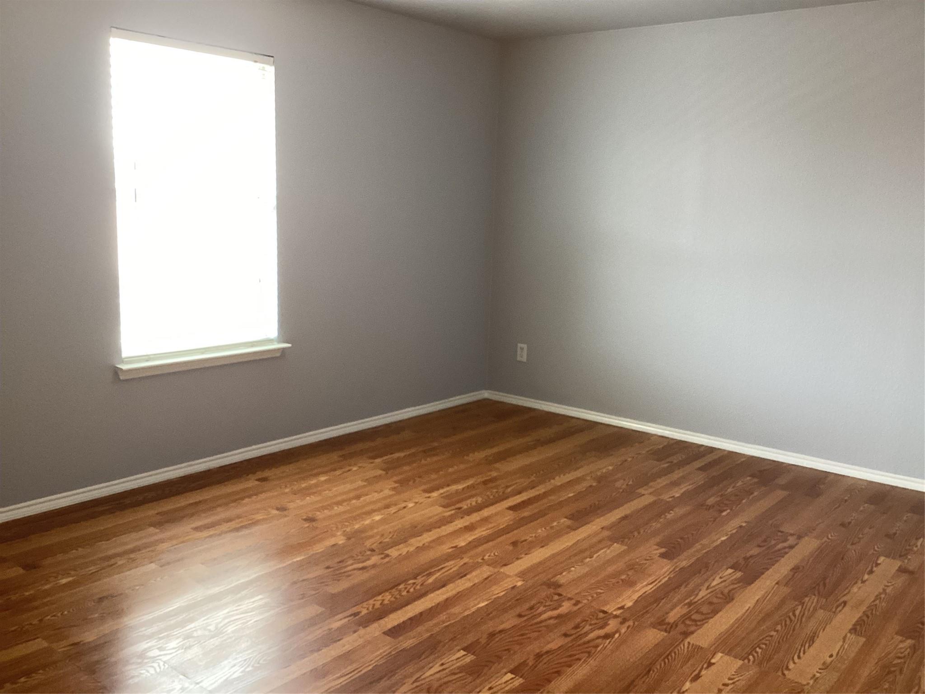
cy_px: 347
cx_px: 462
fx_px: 828
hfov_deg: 58.4
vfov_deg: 45.4
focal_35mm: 31
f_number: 2.4
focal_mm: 3.3
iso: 100
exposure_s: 1/60
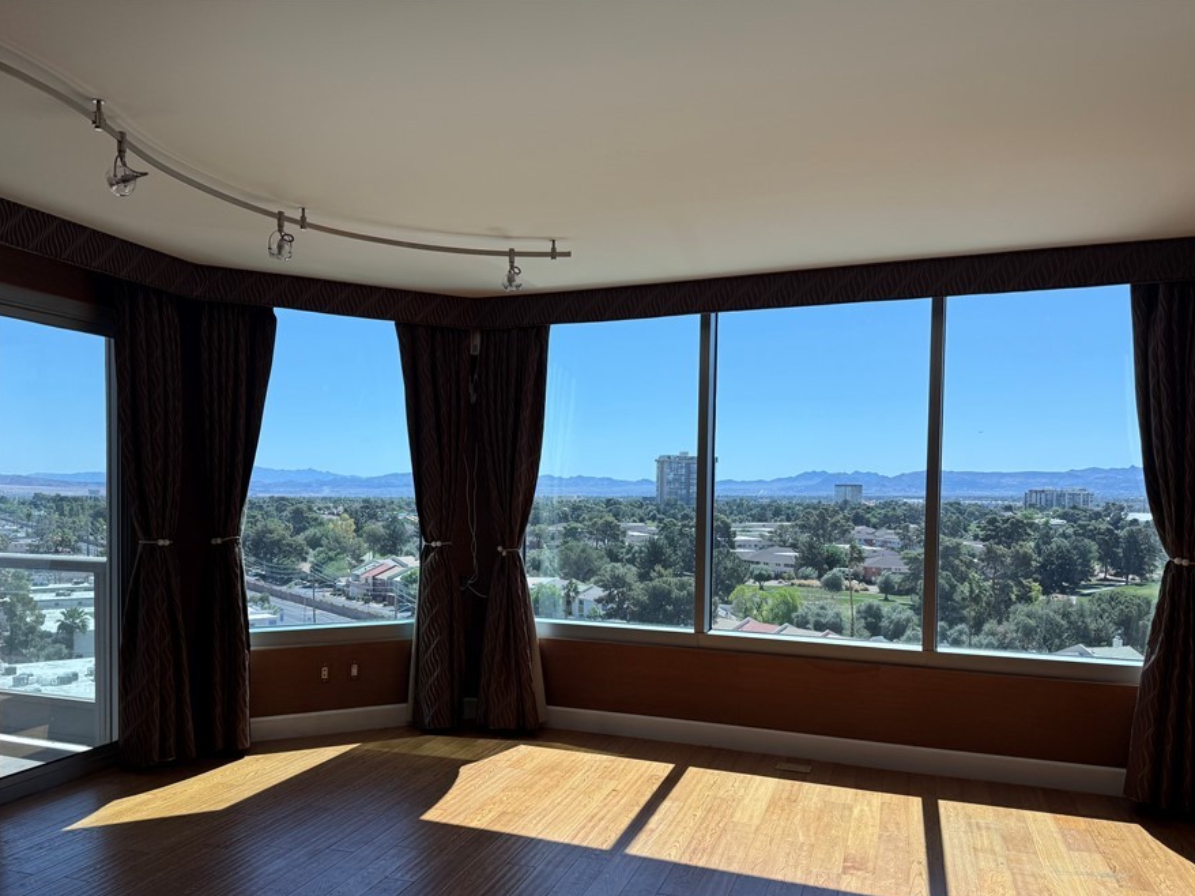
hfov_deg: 63.4
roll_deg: -0.7
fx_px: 966
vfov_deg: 49.5
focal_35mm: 28
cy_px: 519
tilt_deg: -1.5
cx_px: 570
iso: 80
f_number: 1.78
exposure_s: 1/1949
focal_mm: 6.76
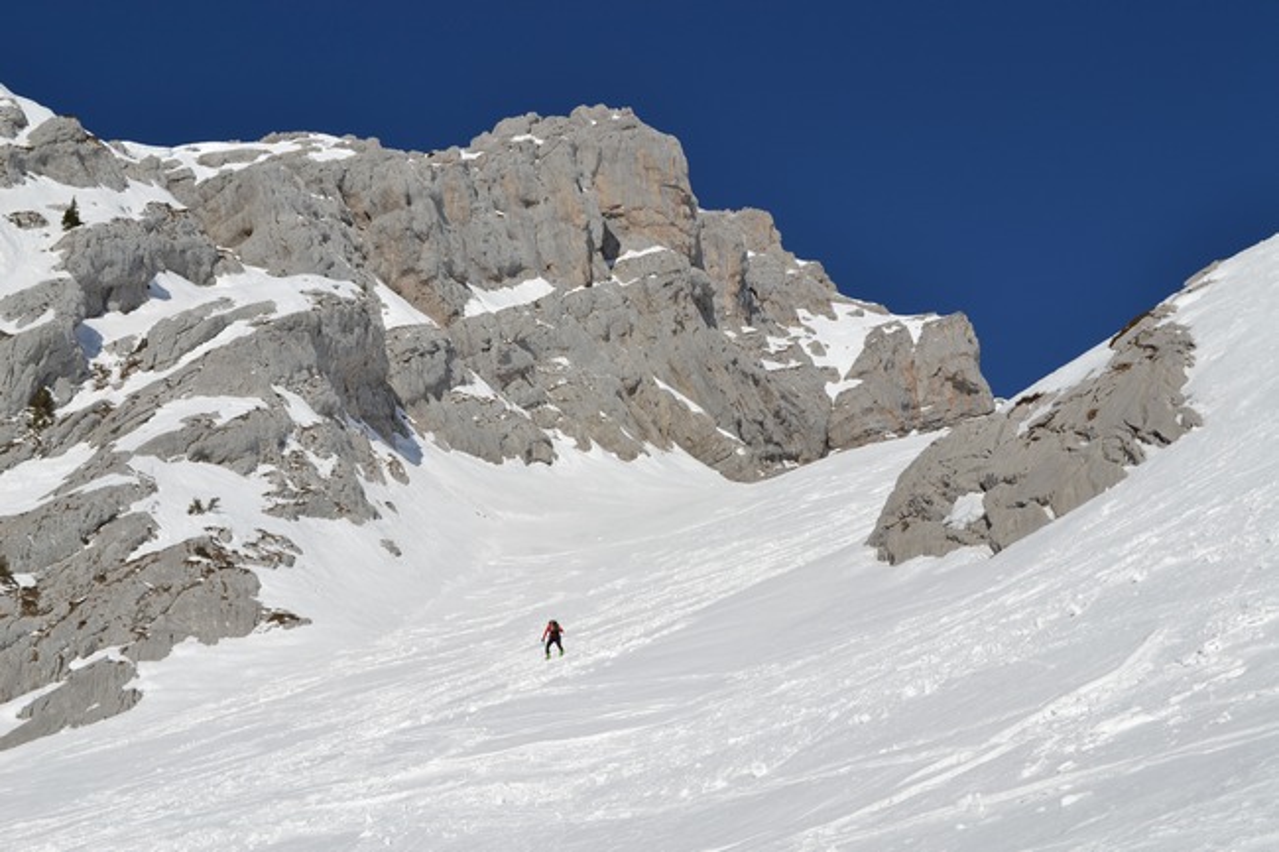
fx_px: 1918
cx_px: 640
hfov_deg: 36.9
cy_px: 426
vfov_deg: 25.0
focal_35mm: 54
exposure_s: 1/320
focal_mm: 36
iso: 100
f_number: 9
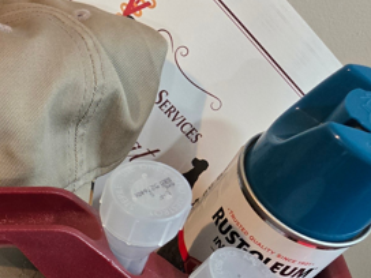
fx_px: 815
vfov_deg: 18.6
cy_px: 315
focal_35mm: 76
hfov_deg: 23.0
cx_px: -101
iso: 640
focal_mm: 5.4
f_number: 1.8
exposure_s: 1/120
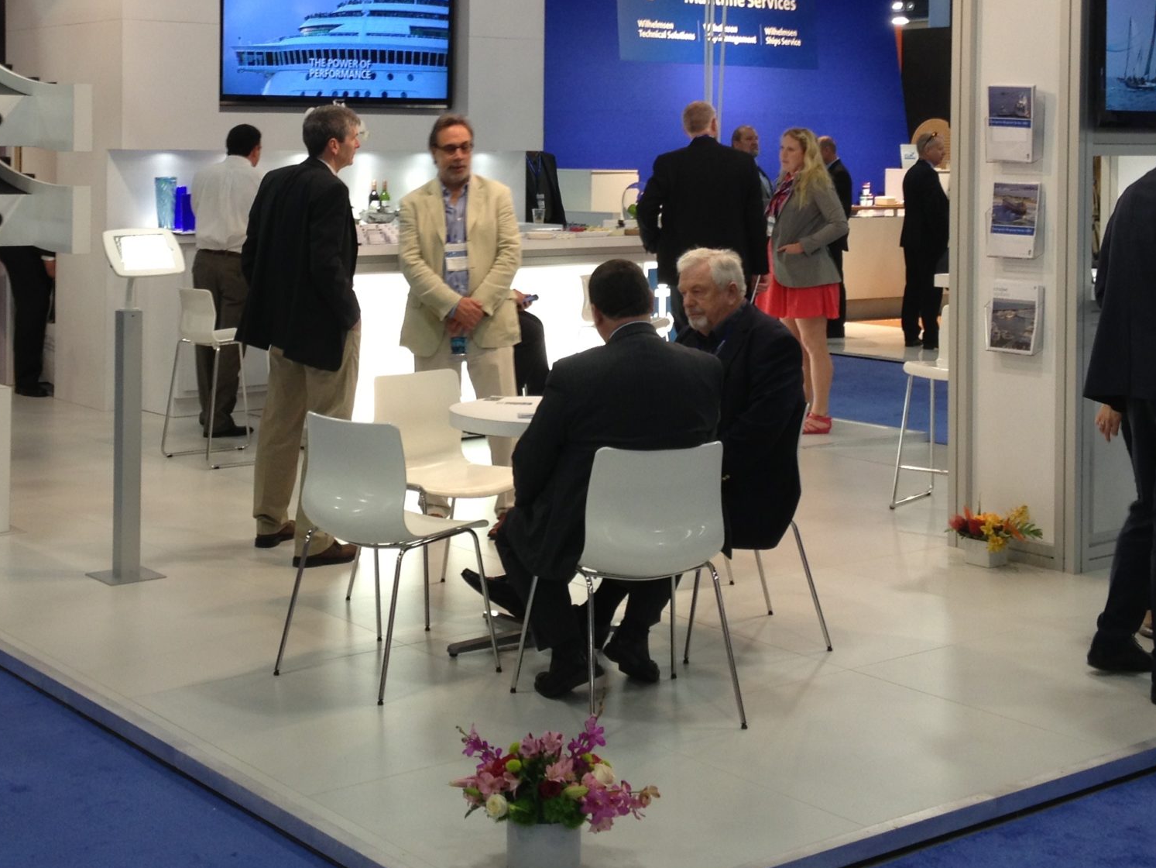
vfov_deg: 24.1
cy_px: 184
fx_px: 2004
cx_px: 448
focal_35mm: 60
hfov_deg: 32.1
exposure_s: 1/30
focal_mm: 4.28
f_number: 2.4
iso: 64
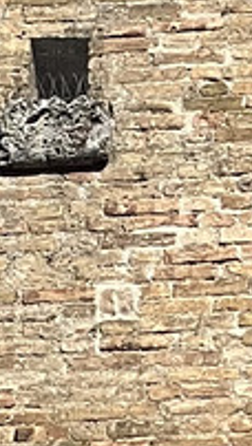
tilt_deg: +28.3
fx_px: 7868
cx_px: 617
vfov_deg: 3.2
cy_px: -464
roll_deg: +0.0
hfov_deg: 1.8
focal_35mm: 664
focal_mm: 9
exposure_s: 1/943
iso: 32
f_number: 2.8
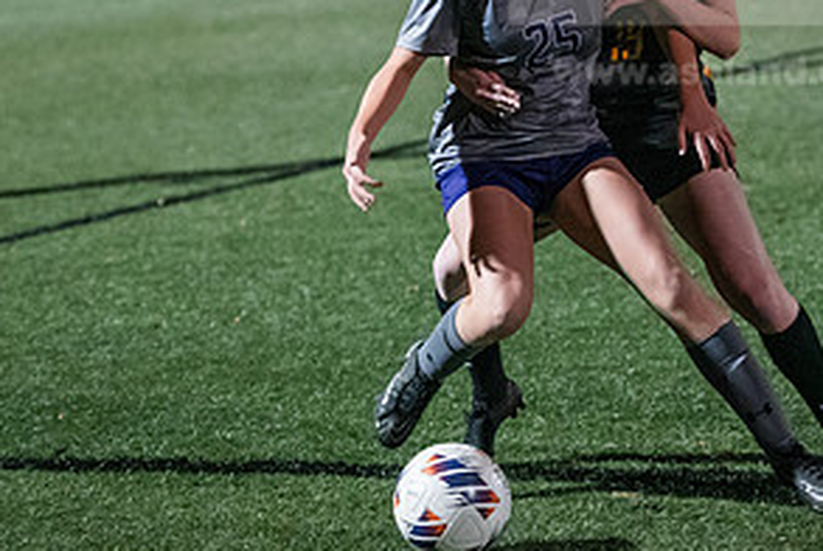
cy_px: 131
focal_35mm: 170
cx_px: 424
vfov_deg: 8.1
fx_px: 3890
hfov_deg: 12.1
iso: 8000
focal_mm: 86
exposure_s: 1/1000
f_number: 2.8
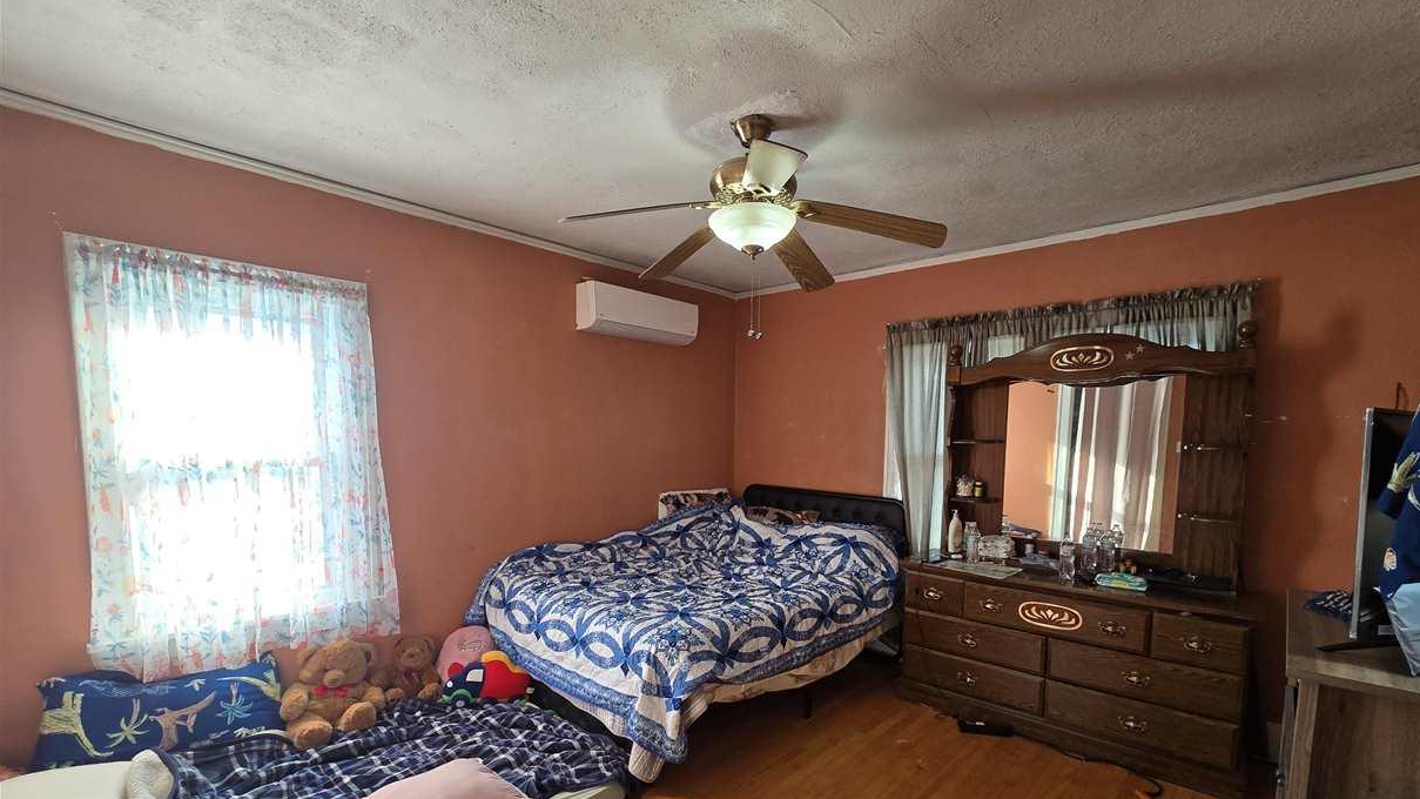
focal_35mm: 15
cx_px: 751
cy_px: 501
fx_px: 565
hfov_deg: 102.9
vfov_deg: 69.4
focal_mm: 2.2
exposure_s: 1/60
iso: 80
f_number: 2.2
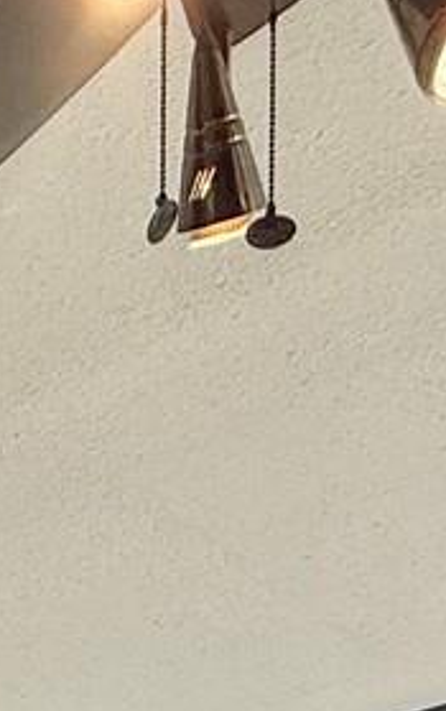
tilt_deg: -1.3
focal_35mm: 85
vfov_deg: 17.7
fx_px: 1649
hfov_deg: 14.6
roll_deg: +0.0
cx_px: -163
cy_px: 1391
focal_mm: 2.22
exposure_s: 1/549
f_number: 2.2
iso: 64
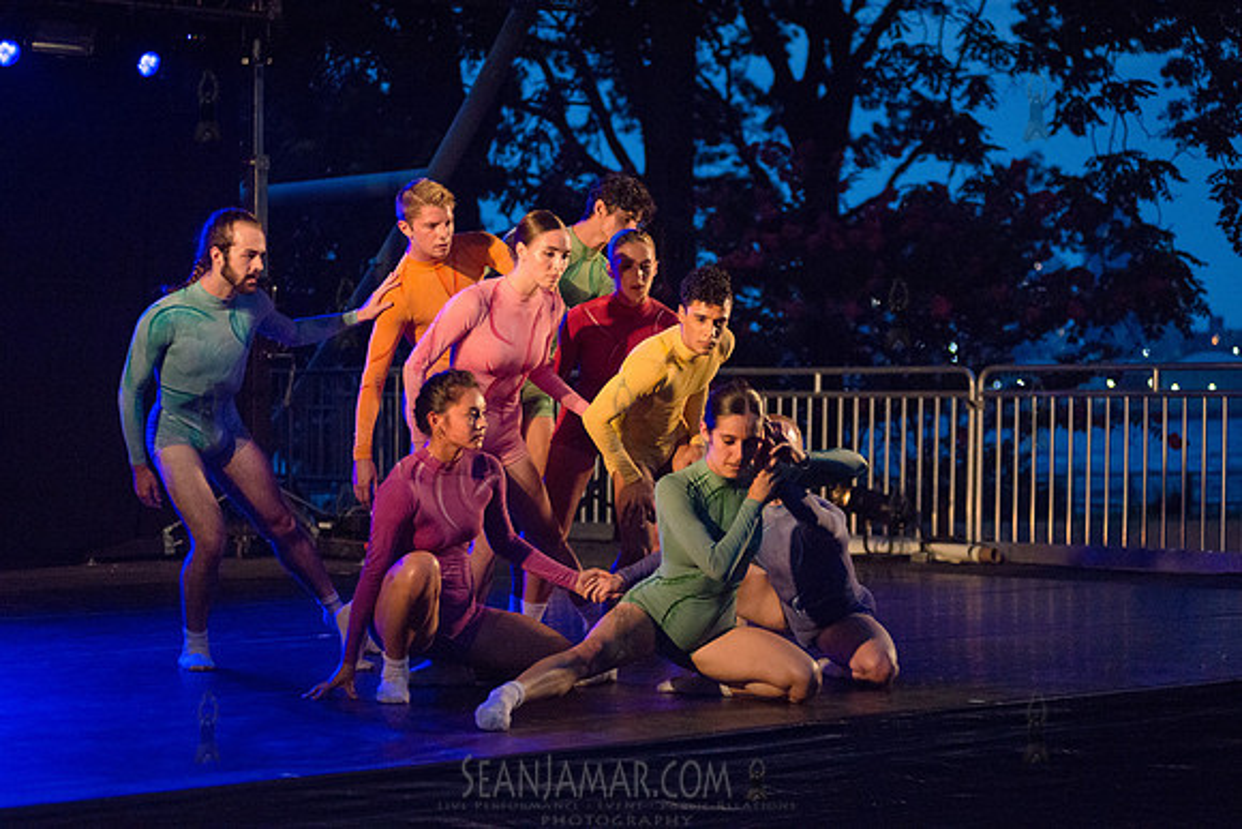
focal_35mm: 80
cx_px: 621
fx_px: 2761
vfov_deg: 17.1
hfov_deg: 25.4
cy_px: 414
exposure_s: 1/1000
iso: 4000
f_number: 2.8
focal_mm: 80
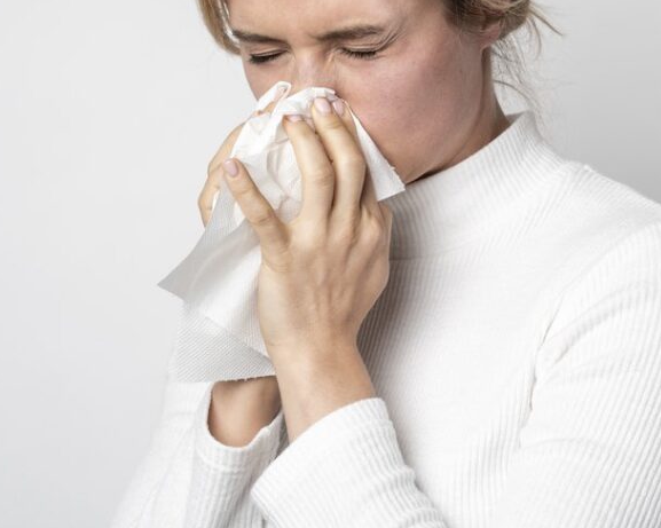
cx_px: 187
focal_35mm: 140
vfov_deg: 11.0
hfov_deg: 13.7
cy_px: 151
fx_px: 2737
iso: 100
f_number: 5
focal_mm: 56
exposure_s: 1/125
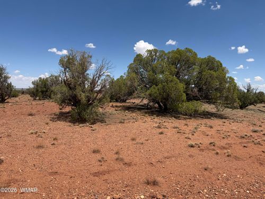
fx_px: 184
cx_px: 132
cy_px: 100
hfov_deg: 71.6
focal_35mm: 24
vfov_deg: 56.8
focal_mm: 6.76
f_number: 1.78
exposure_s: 1/6173
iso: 80
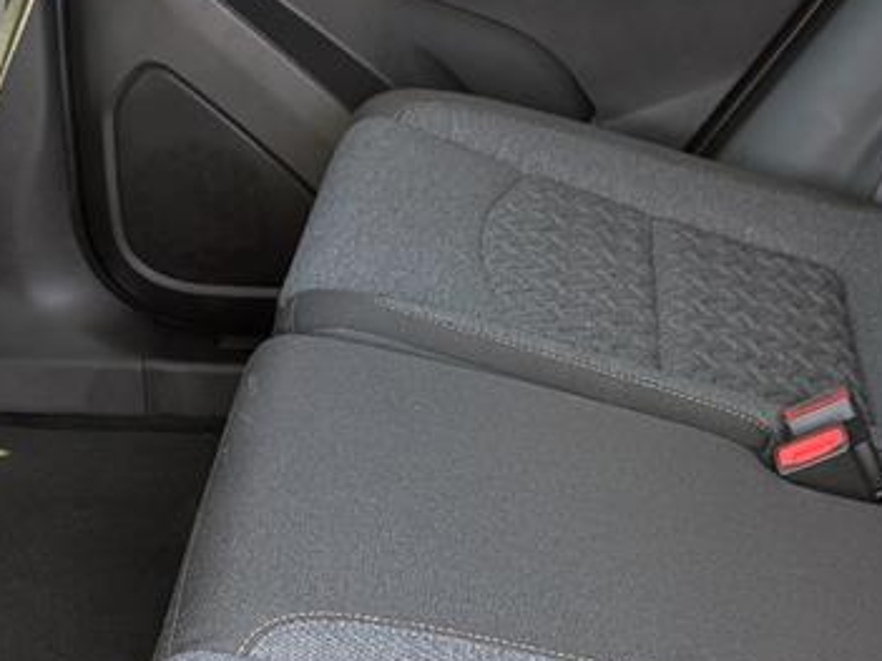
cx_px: 475
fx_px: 1783
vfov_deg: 20.7
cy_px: 533
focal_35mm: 70
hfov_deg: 27.8
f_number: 1.68
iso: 371
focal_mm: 6.9
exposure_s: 1/105
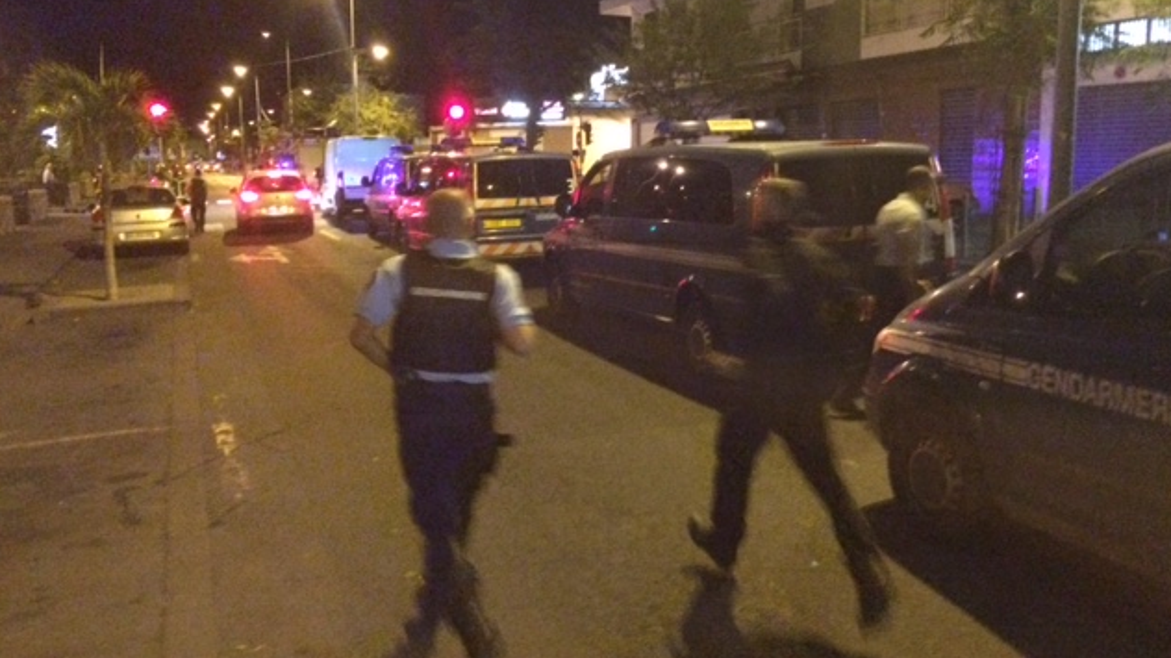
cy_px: 280
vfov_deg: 36.6
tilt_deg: -9.1
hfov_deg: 61.0
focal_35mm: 32
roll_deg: +0.1
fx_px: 993
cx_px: 587
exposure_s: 1/17
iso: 1250
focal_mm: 4.15
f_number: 2.2
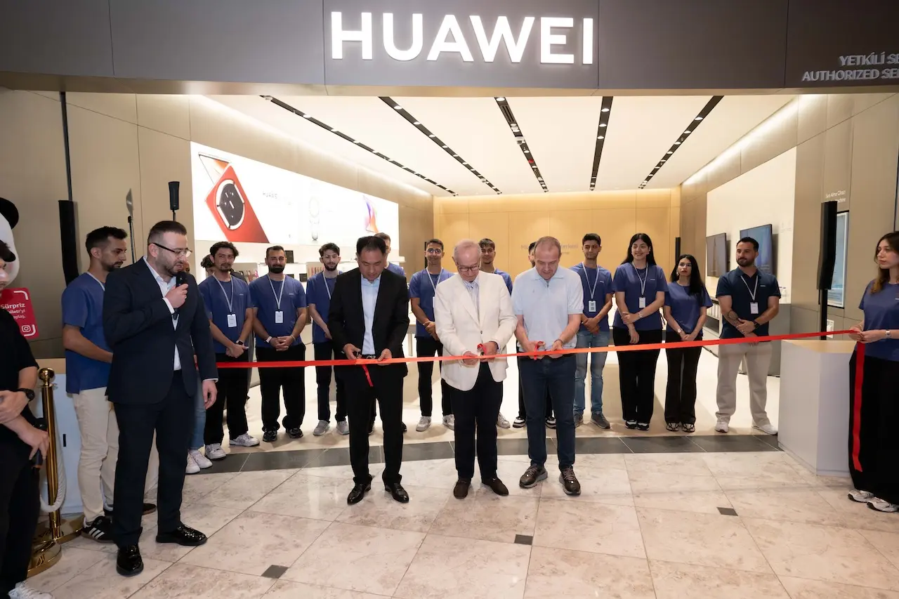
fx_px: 524
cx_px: 450
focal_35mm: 21
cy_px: 300
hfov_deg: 81.2
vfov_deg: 59.5
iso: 800
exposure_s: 1/250
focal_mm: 21
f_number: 3.2
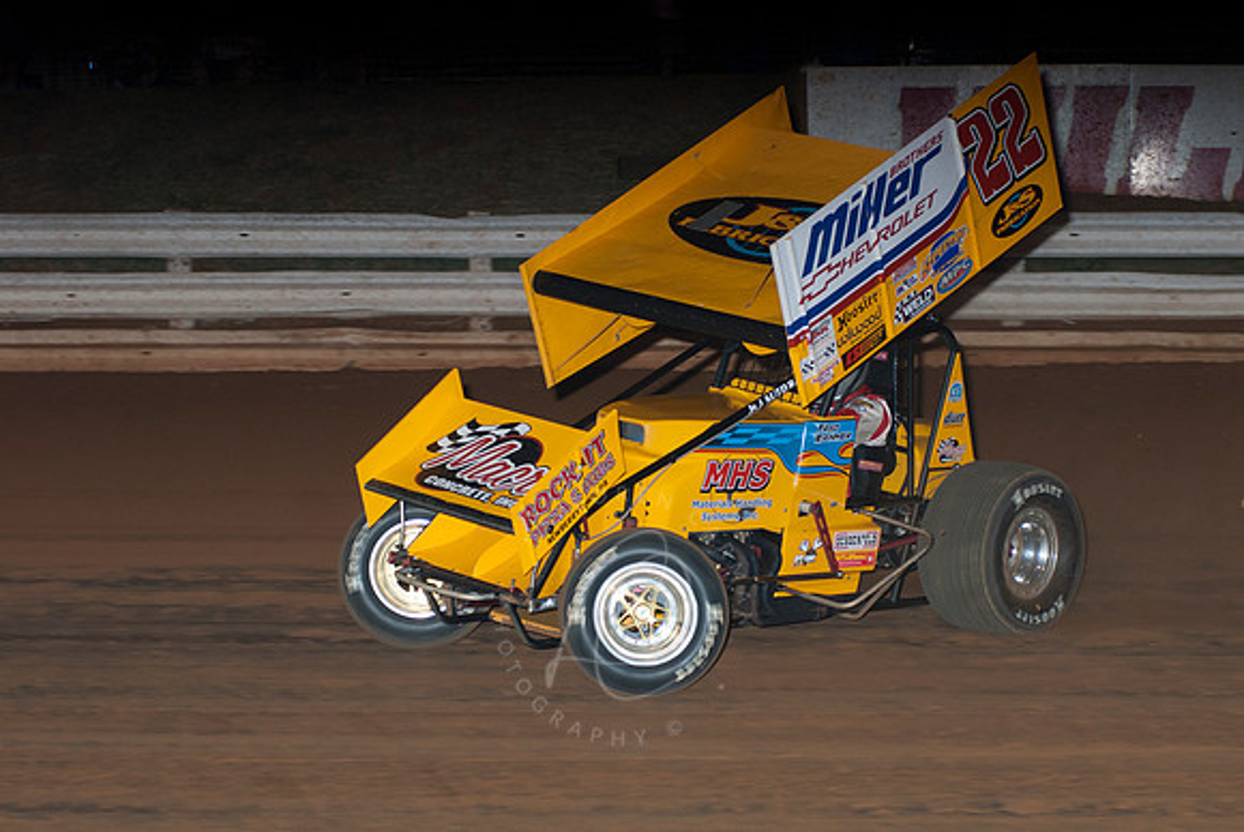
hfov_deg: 17.0
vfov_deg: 11.4
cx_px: 622
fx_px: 4151
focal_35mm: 120
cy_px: 416
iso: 200
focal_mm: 80
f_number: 4
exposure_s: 1/400
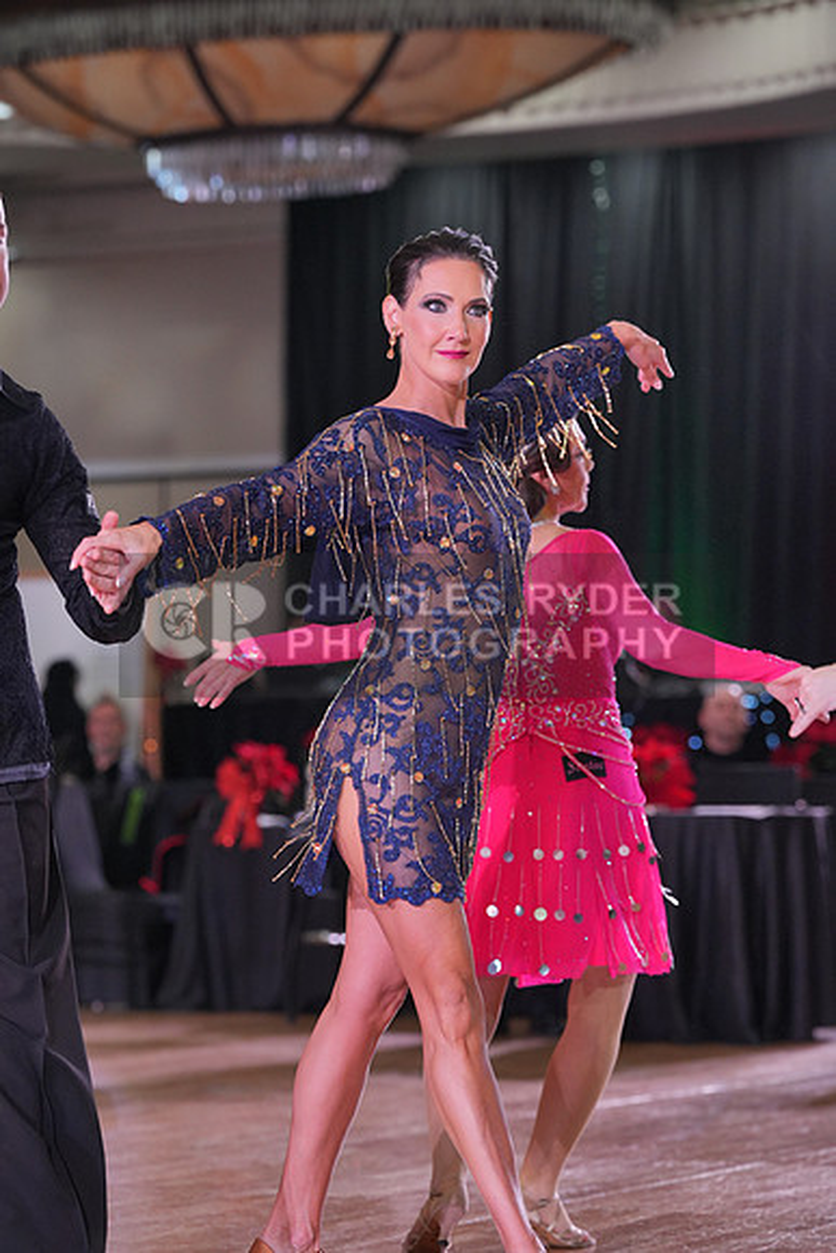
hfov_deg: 11.2
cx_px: 418
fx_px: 4282
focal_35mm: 123
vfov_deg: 16.6
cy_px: 626
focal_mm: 123
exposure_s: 1/500
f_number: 4
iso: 1600
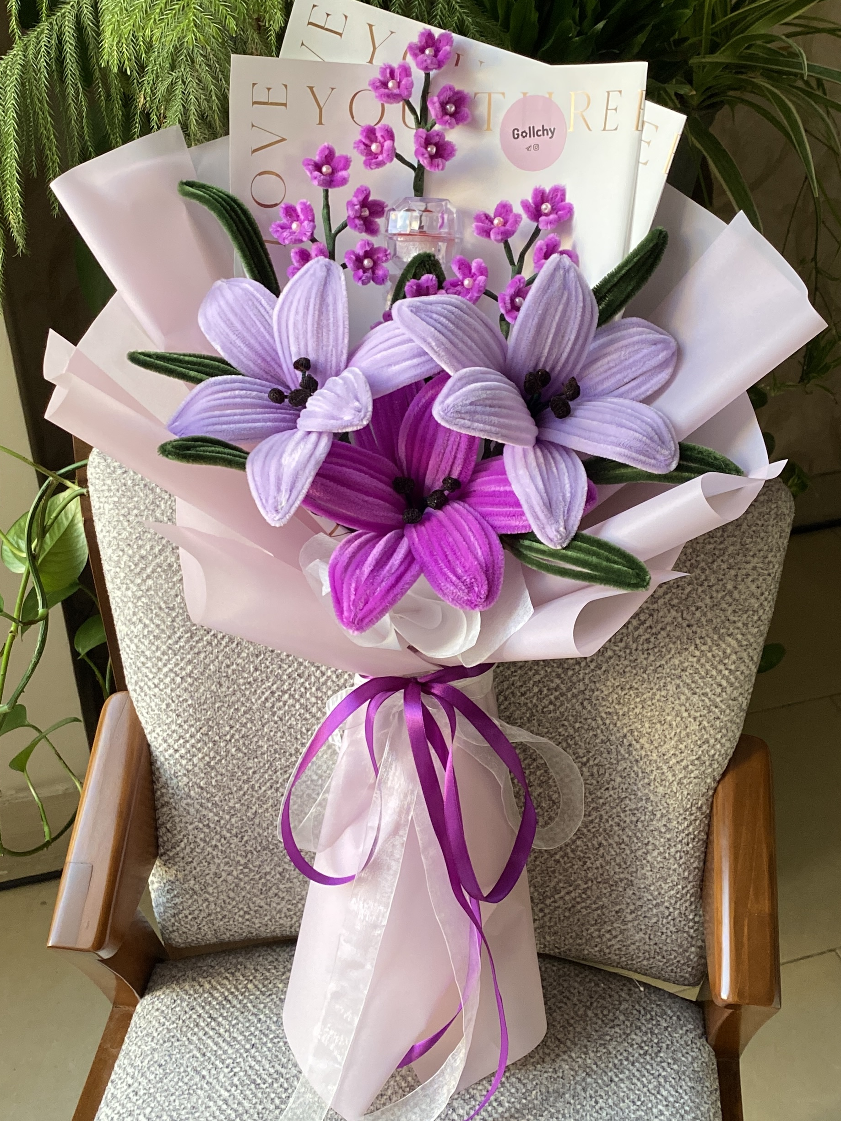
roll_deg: +0.5
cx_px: 425
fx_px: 875
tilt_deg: -33.6
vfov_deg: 65.3
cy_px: 563
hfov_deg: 51.3
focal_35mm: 27
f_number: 1.8
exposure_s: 1/60
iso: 250
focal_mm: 4.25
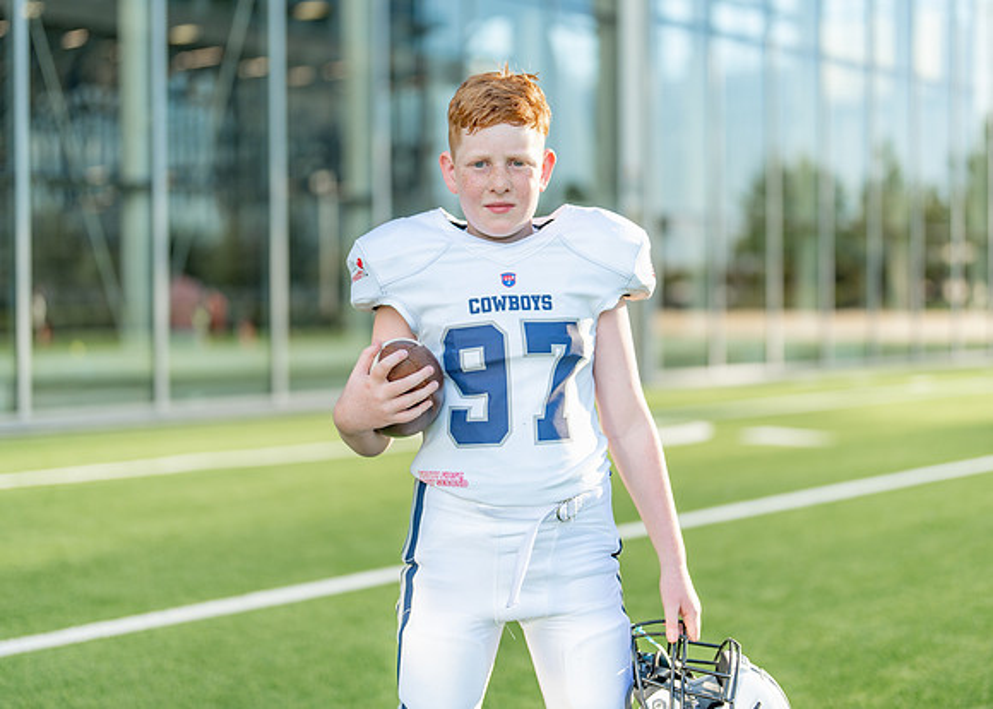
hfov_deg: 34.8
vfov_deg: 25.2
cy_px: 333
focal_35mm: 56
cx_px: 527
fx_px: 1582
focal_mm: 50
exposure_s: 1/2000
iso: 100
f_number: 1.2
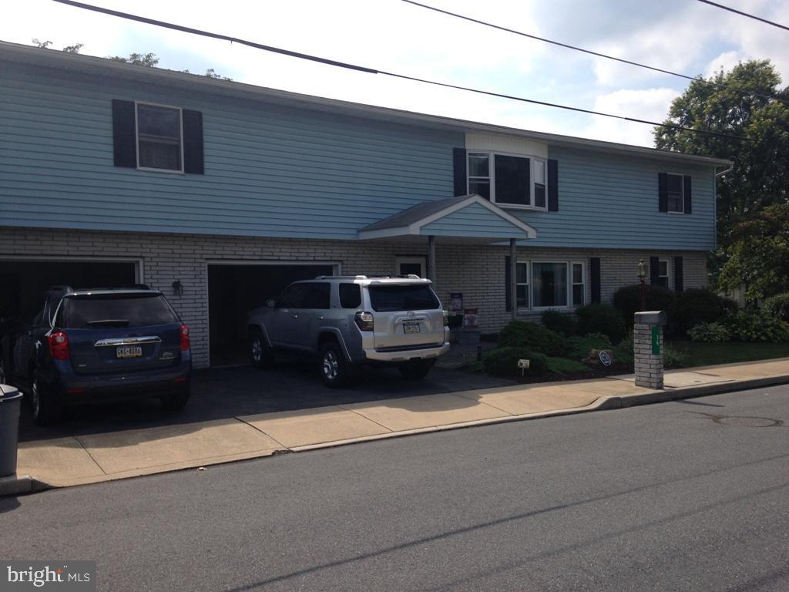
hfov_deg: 55.4
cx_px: 394
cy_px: 296
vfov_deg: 42.9
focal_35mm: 33
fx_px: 752
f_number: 2.4
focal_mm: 4.12
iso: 50
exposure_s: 1/1748
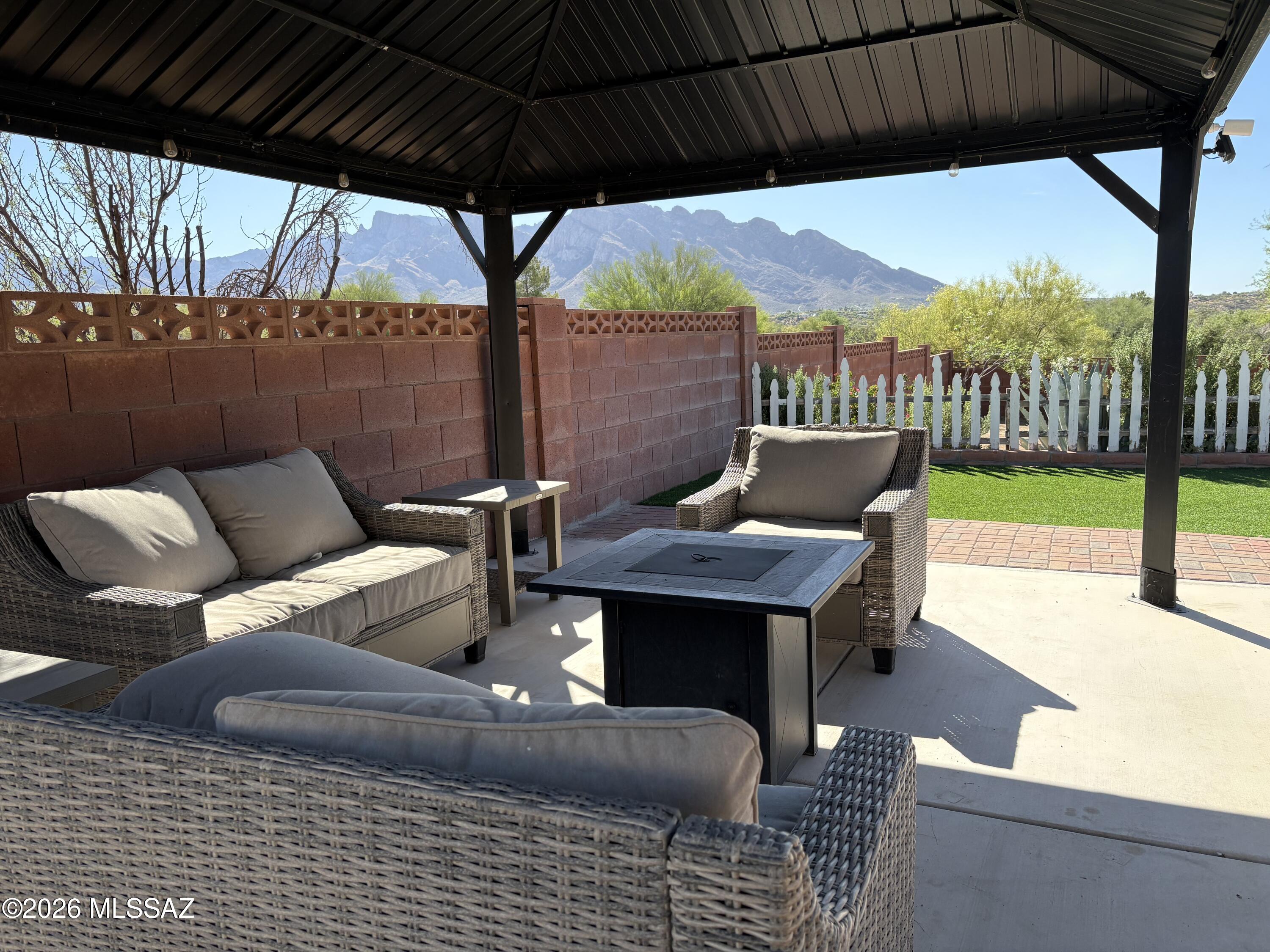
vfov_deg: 53.1
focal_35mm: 26
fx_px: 954
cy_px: 476
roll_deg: +1.6
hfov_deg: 67.3
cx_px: 635
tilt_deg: -9.0
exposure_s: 1/2208
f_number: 1.6
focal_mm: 5.96
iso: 64
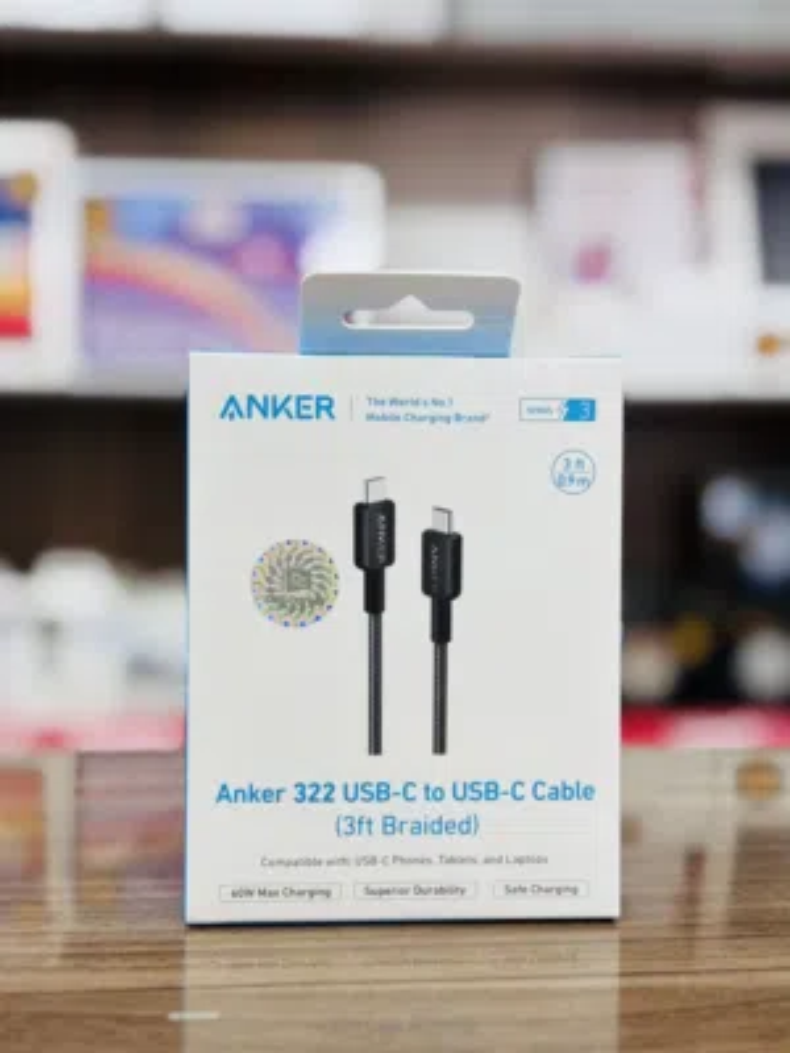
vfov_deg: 36.8
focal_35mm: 52
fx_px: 1582
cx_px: 395
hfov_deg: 28.0
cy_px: 526
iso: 40
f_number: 1.6
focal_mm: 5.96
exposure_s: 1/100
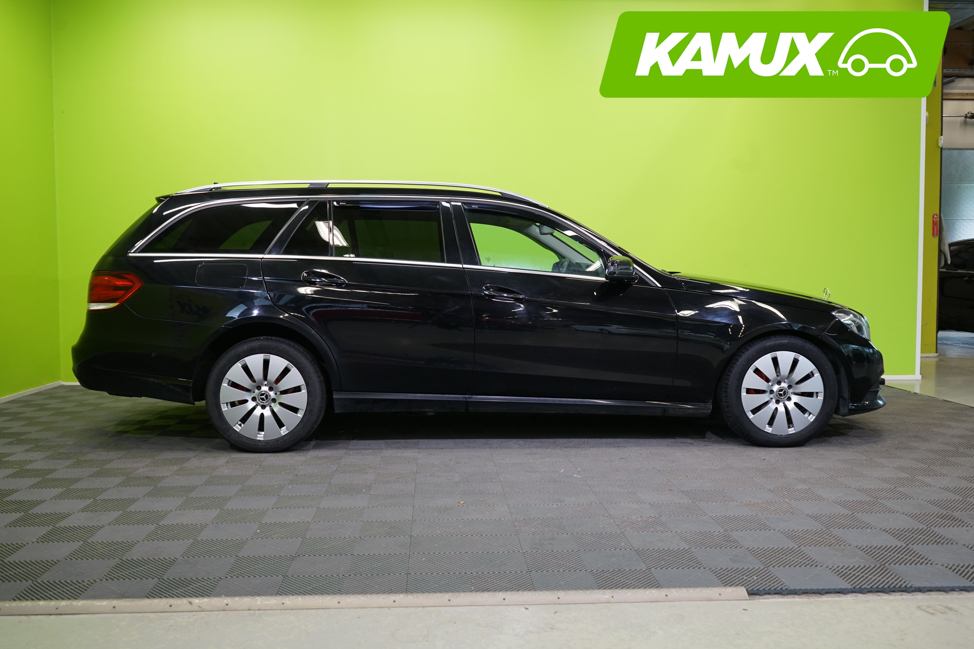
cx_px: 473
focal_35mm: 31
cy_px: 314
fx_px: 839
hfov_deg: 60.3
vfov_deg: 42.3
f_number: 6.3
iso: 640
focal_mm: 30
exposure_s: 1/30
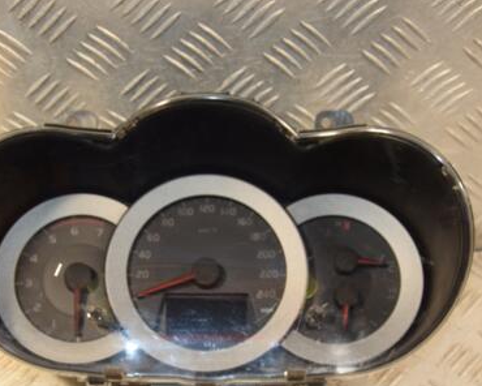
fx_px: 1041
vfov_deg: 20.9
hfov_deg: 26.0
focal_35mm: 73
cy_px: 257
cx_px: 197
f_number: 5.6
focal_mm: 32
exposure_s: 1/200
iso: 800
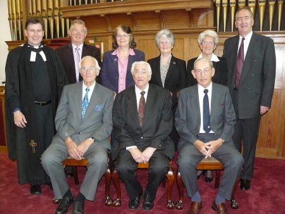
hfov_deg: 51.3
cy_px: 107
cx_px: 142
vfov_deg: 39.7
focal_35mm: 36
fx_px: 297
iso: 400
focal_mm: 6
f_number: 2.8
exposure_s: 1/30
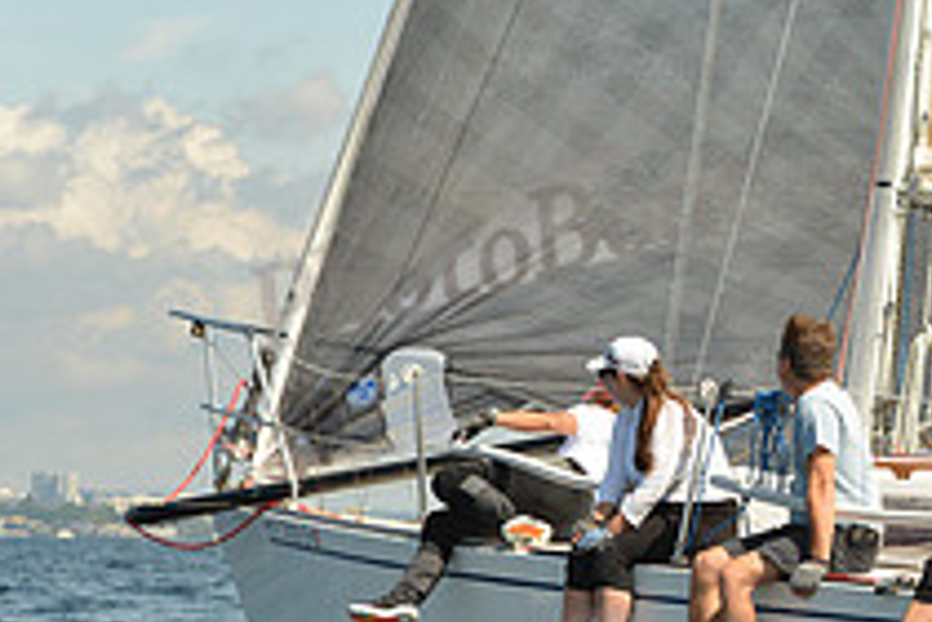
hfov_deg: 10.5
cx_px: 1110
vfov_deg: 7.1
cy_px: 407
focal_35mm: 193
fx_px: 4996
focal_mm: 70
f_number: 7.1
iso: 320
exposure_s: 1/1250
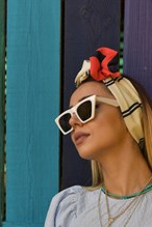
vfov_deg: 18.7
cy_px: 237
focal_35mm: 106
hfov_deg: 12.9
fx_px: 671
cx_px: 104
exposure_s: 1/6400
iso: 1600
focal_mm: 50
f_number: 4
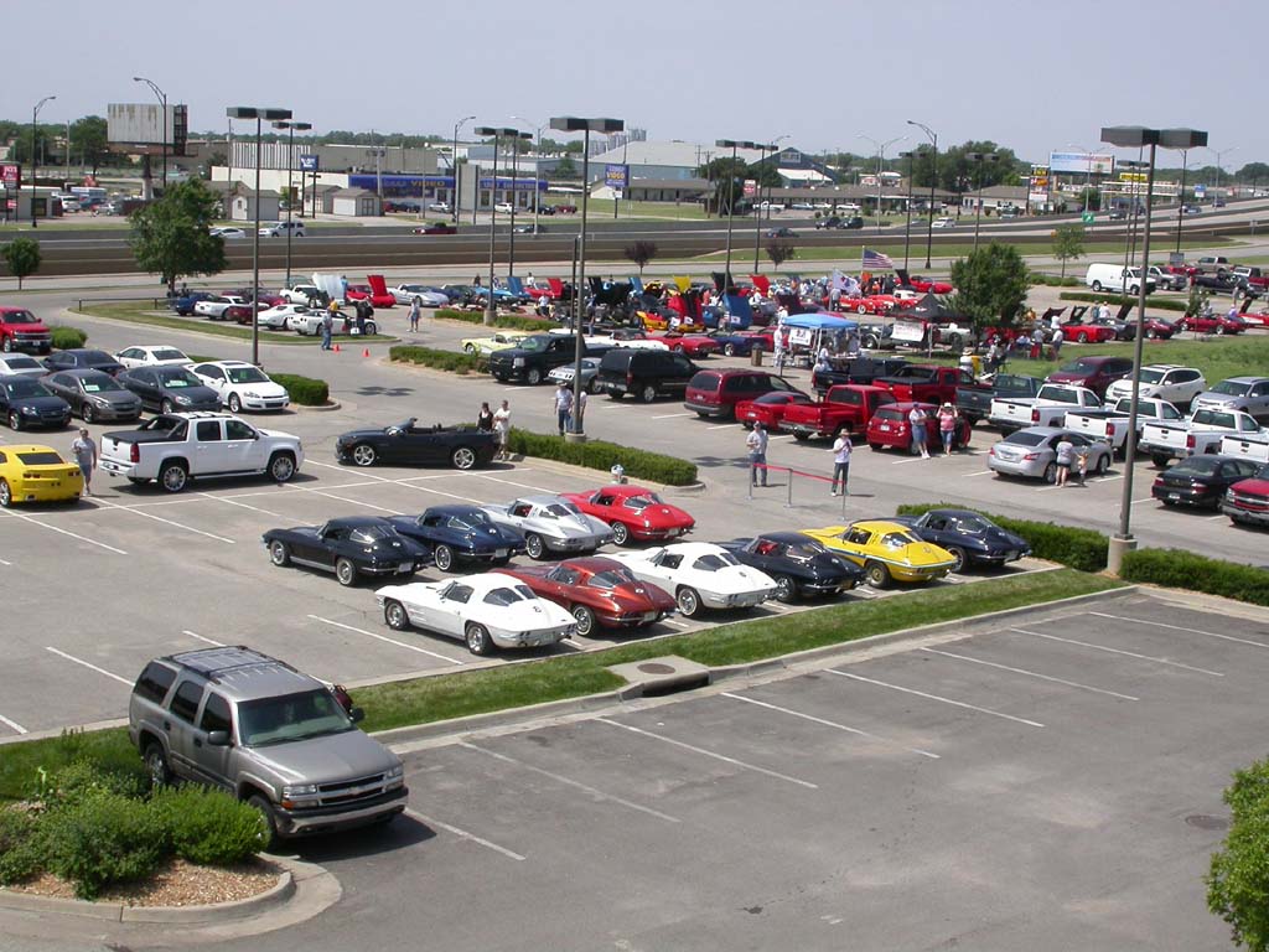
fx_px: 1980
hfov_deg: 35.5
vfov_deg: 27.0
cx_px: 634
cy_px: 476
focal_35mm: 54
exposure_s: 1/493
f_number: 6.7
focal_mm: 11.3
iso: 100
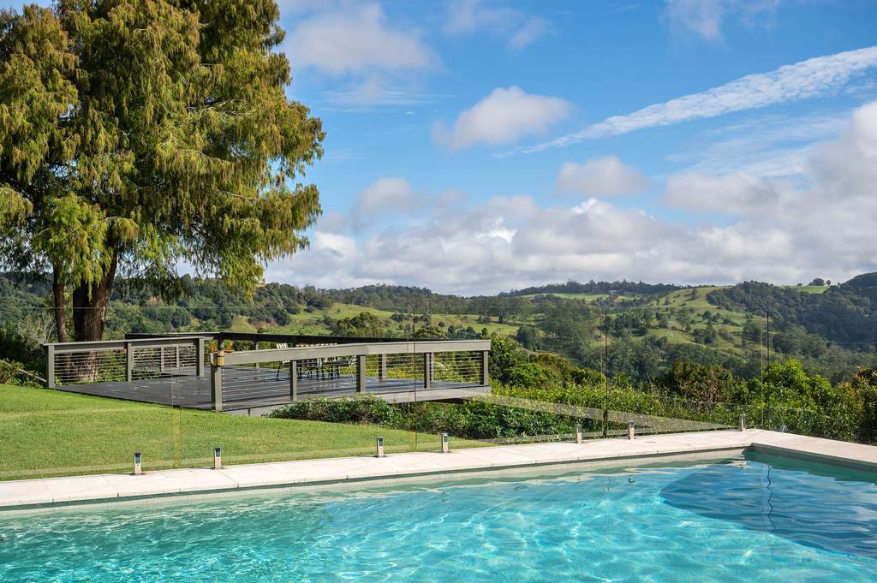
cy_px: 292
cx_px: 438
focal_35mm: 39
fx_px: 949
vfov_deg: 34.2
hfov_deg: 49.6
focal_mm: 39
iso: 100
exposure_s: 1/400
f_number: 7.1
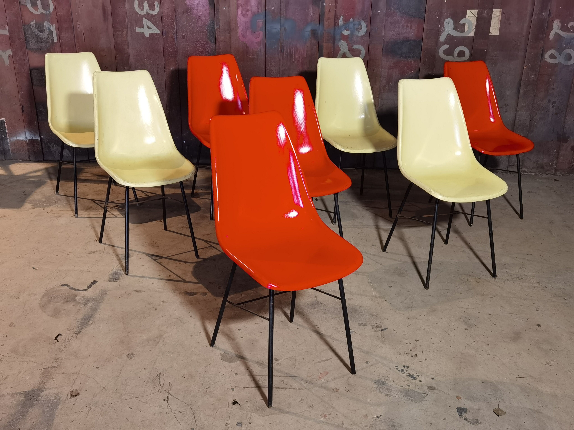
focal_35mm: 36
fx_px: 597
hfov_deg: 51.4
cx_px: 287
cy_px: 215
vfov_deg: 39.7
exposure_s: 1/50
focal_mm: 6.71
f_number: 1.9
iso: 250
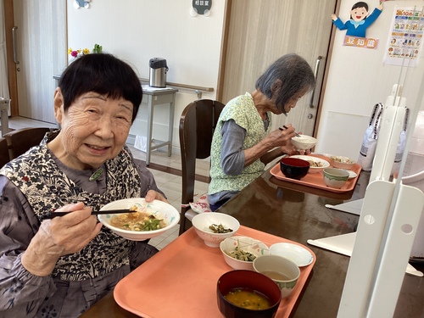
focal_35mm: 31
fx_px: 380
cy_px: 159
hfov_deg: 58.4
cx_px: 212
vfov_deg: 45.4
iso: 64
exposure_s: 1/60
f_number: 2.4
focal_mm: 3.3
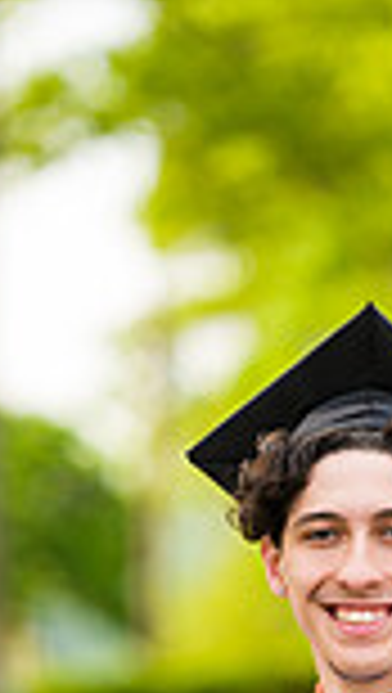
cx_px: 480
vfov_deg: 4.5
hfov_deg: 2.6
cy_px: 1008
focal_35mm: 473
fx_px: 8712
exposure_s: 1/640
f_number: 3.2
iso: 200
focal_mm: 155
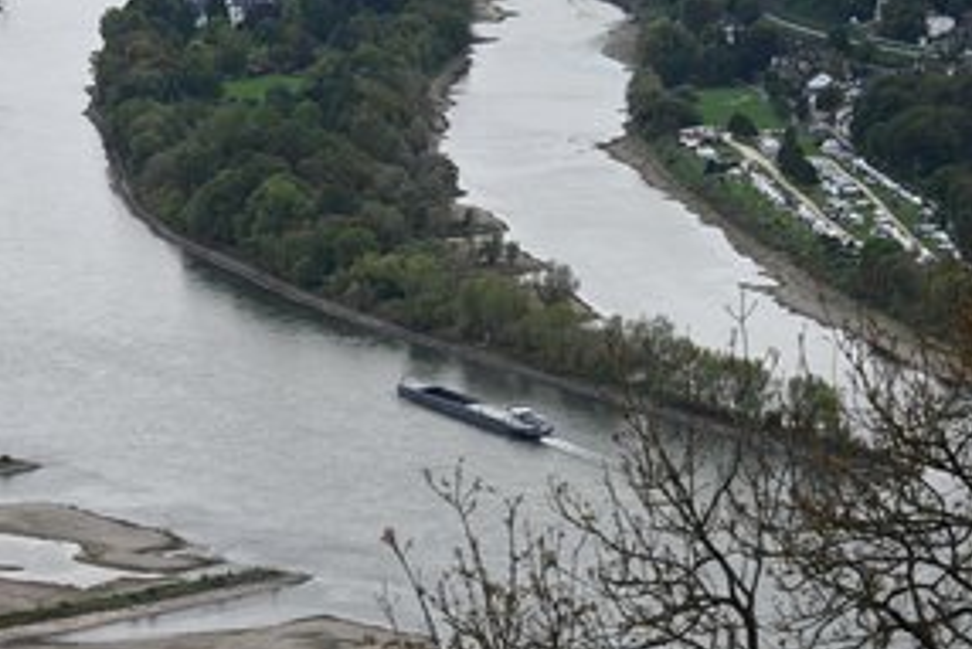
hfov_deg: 12.1
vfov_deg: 8.1
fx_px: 4565
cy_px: 216
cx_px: 343
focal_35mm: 169
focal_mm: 105
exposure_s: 1/250
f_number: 6.7
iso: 200
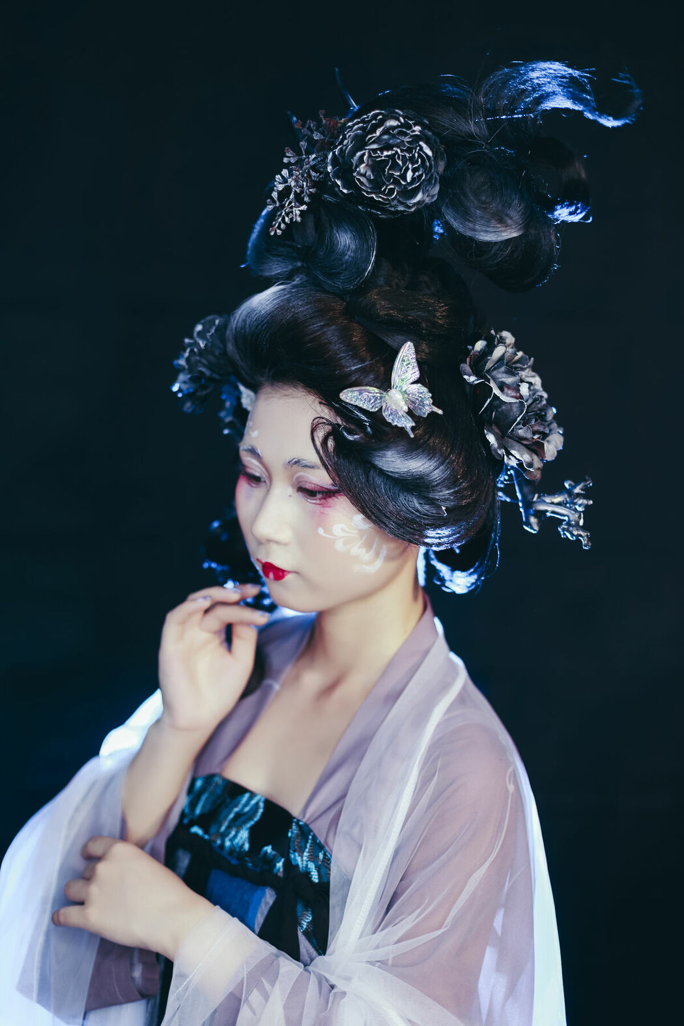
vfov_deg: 40.3
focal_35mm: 49
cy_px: 513
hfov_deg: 27.5
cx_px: 342
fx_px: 1396
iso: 320
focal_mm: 50
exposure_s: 1/100
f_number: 2
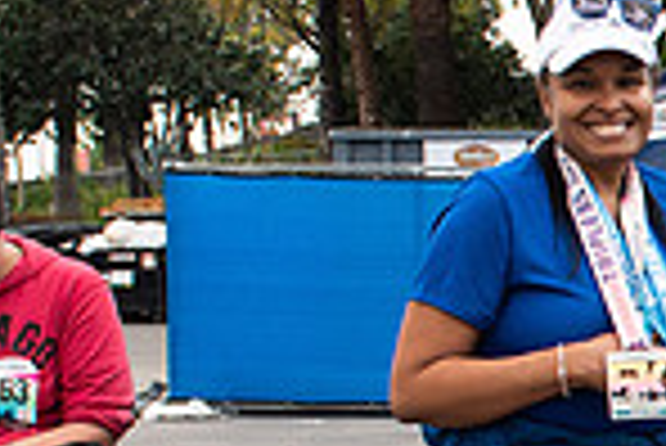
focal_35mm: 141
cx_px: 1260
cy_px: 565
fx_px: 2611
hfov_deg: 12.9
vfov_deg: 9.6
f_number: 5.6
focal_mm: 24
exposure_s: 1/125
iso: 200
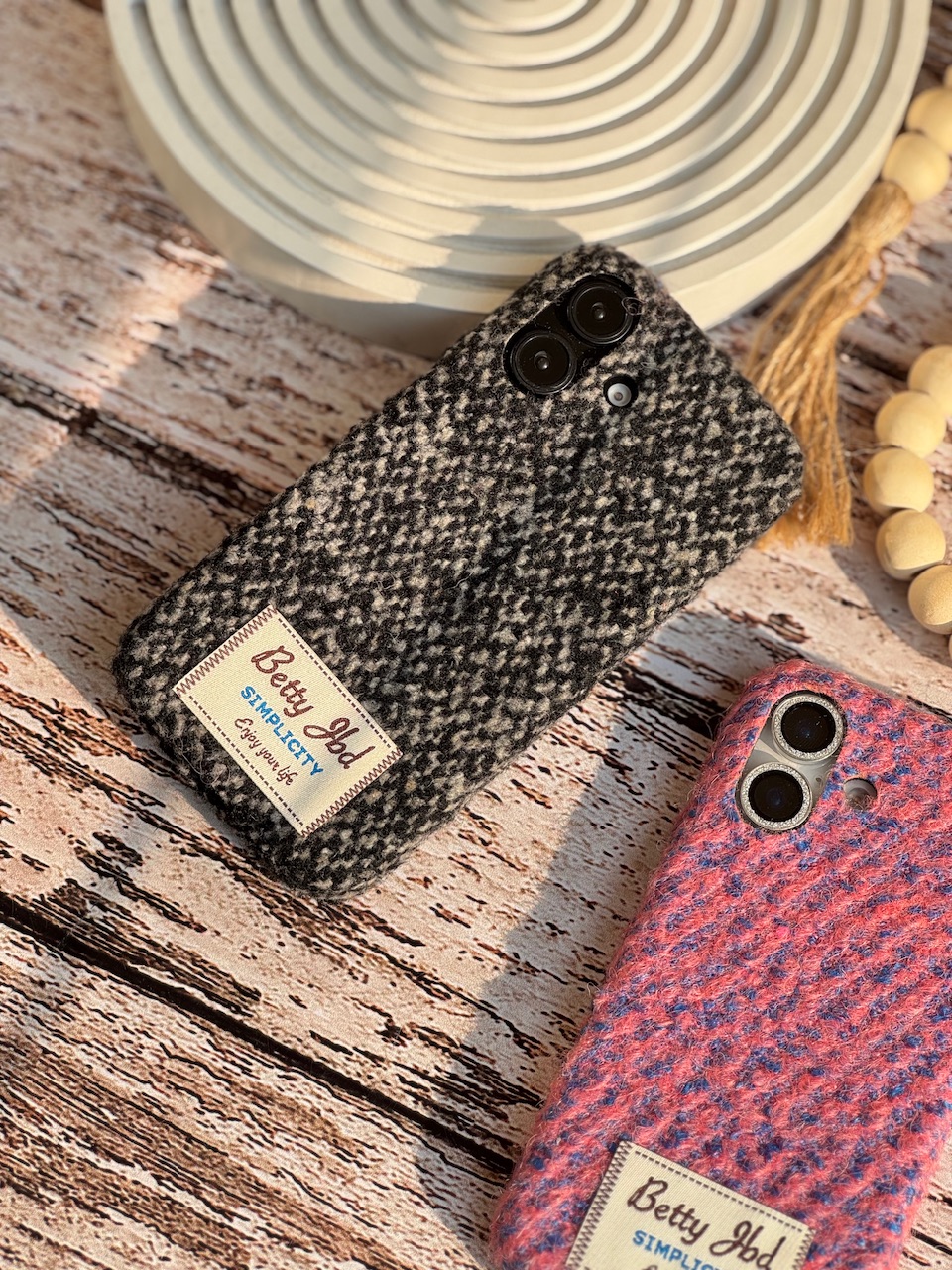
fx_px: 2824
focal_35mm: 77
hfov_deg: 19.1
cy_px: 635
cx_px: 476
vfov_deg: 25.3
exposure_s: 1/133
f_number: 2.8
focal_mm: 9
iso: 25
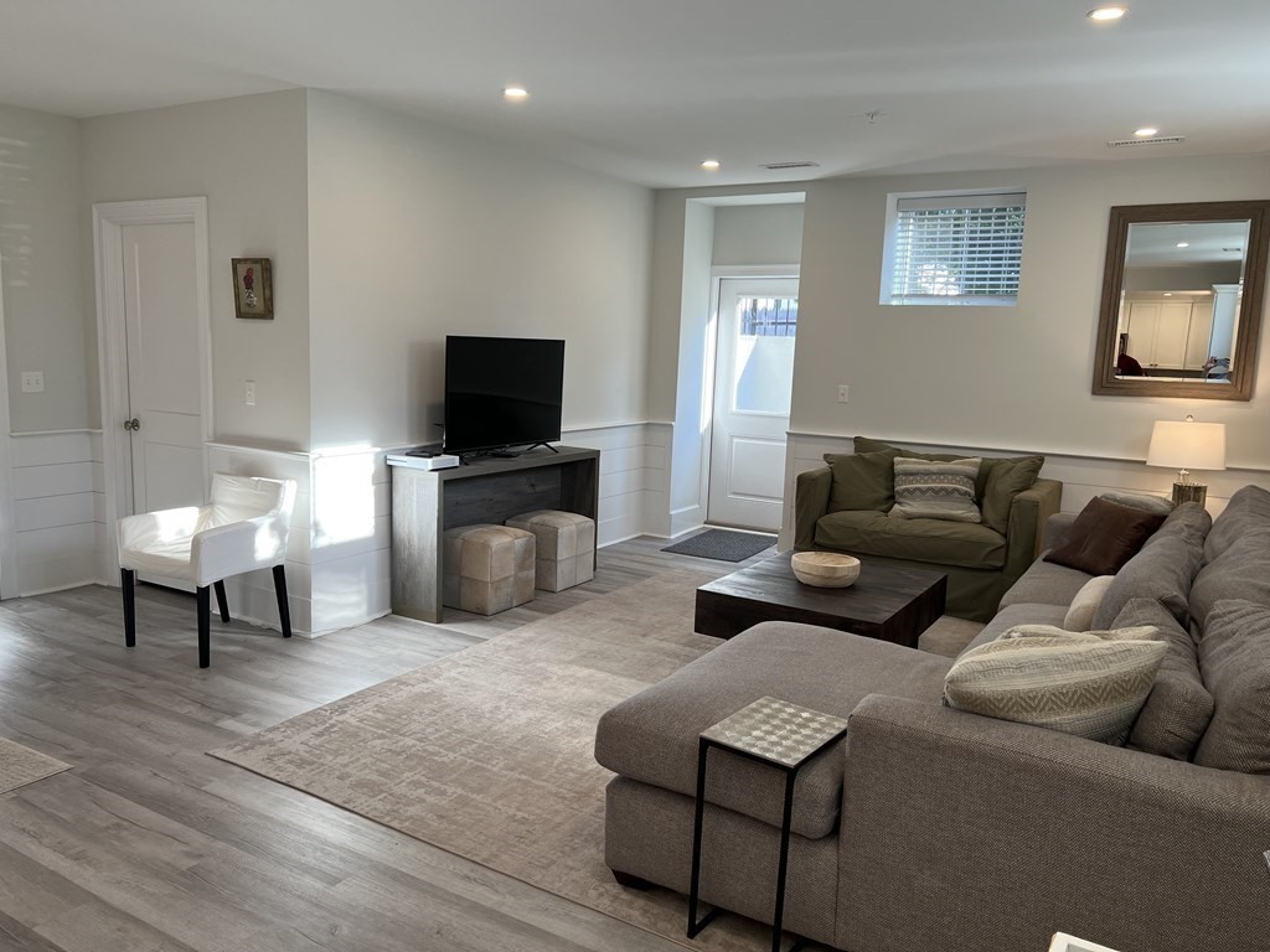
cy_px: 476
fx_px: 954
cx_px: 635
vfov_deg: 53.1
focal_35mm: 26
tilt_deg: -8.7
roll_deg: -2.5
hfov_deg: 67.3
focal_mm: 5.7
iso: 64
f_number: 1.5
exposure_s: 1/147
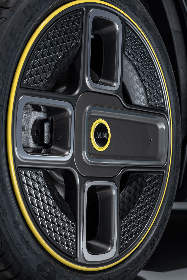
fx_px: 662
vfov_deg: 23.9
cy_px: 140
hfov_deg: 16.1
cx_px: 94
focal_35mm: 85
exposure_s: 1/2
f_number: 11
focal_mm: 85
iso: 250
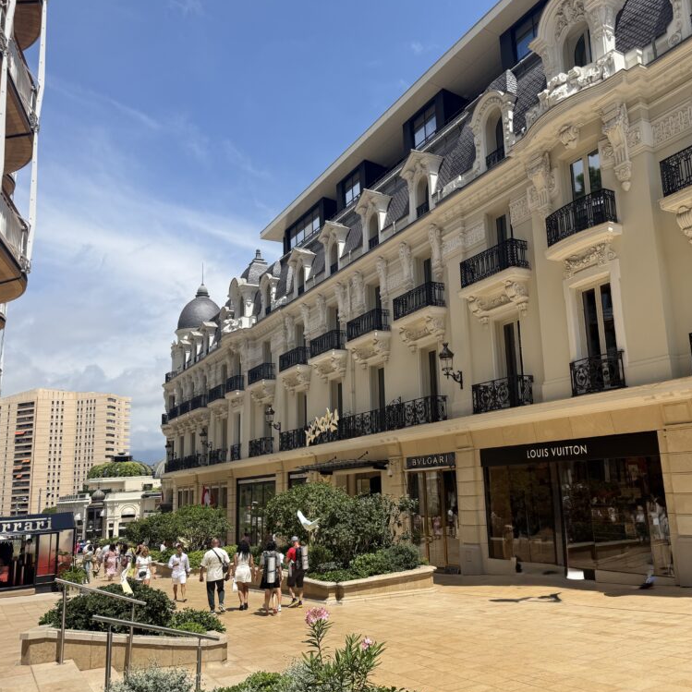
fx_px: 656
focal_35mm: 29
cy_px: 347
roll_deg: +3.5
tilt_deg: +11.8
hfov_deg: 54.6
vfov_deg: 55.6
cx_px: 458
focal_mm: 6.76
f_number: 1.78
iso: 80
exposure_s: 1/4975
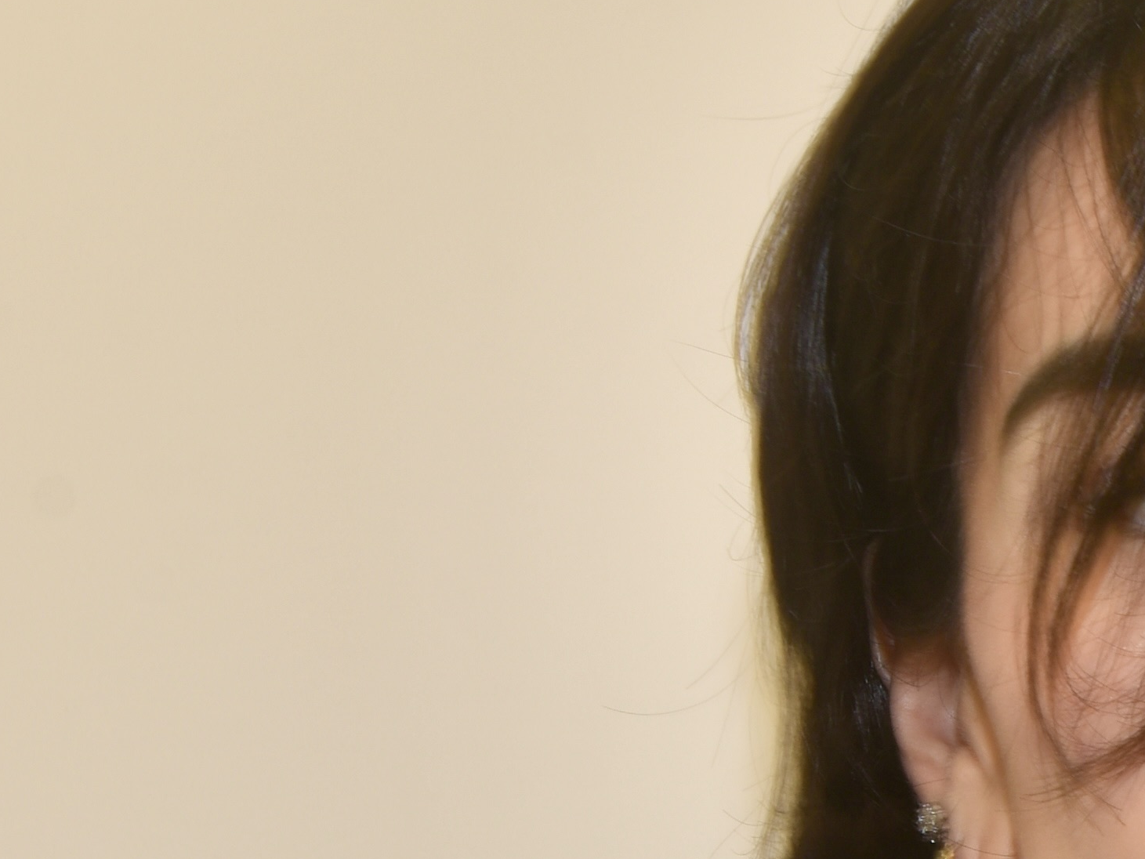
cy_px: 1427
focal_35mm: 218
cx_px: 1346
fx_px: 7211
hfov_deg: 9.0
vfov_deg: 6.7
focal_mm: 45
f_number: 9
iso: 50
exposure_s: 1/4
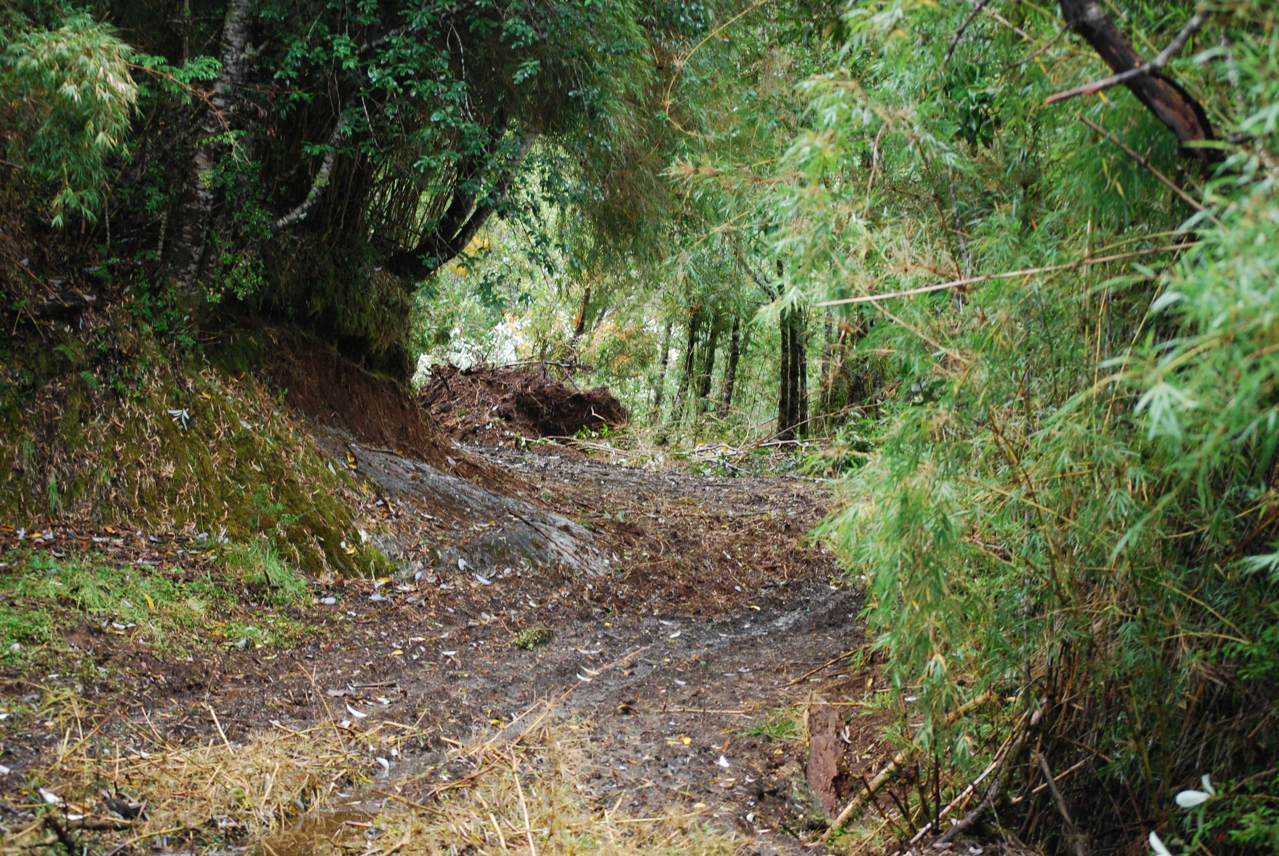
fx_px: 2935
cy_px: 428
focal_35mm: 82
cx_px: 640
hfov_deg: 24.6
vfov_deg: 16.6
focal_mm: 55
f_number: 4
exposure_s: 1/60
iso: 360
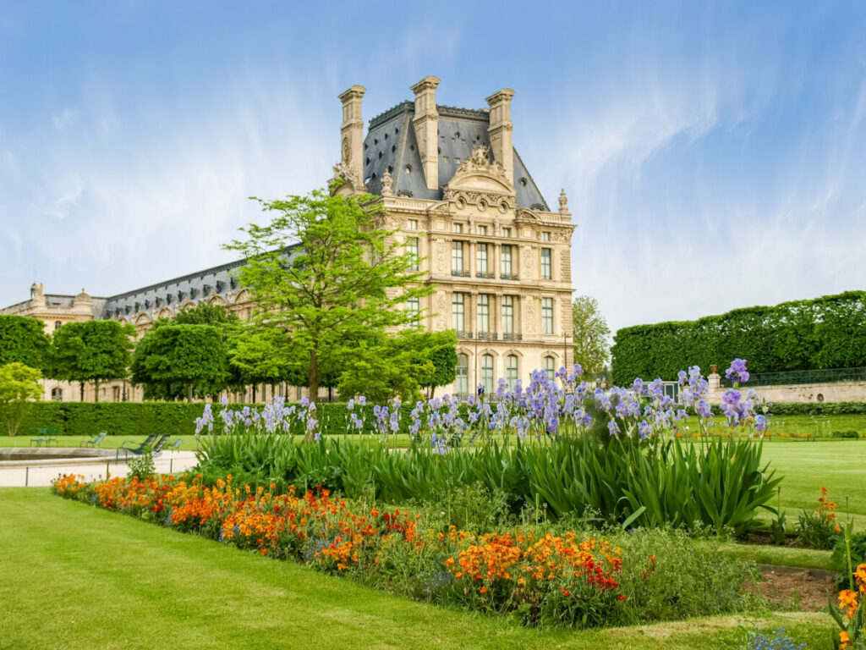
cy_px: 325
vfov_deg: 32.9
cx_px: 433
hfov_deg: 42.9
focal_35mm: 44
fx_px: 1101
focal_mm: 22
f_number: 5.6
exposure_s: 1/80
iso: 100
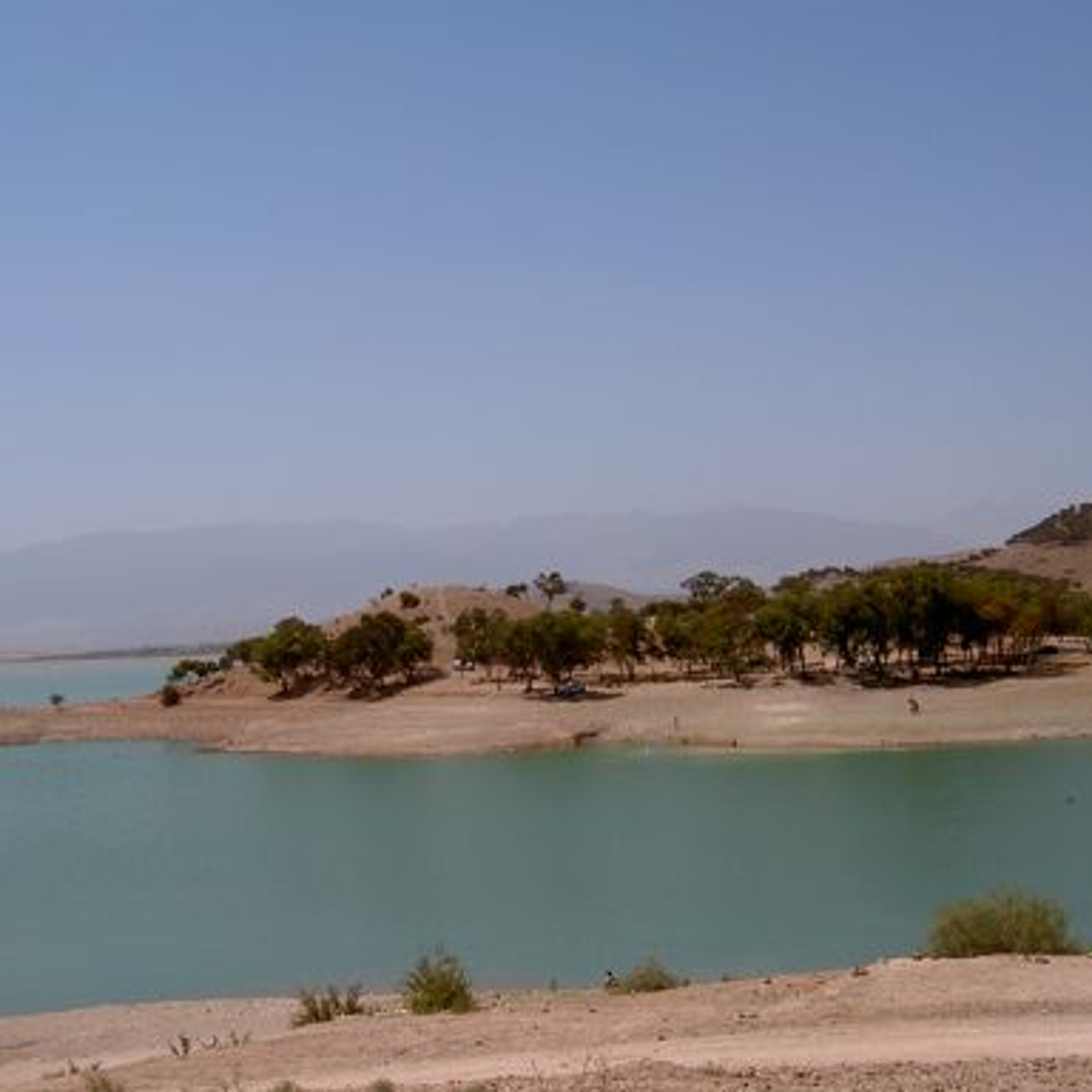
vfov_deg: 36.0
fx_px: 1677
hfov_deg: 36.0
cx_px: 483
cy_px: 515
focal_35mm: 47
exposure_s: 1/800
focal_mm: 5.6
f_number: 4.7
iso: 50
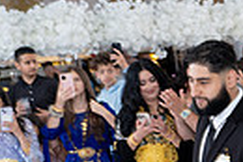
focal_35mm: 125
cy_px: 209
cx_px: 422
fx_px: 845
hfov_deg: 14.6
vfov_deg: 10.8
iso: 800
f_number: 2.8
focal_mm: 28
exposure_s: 1/160
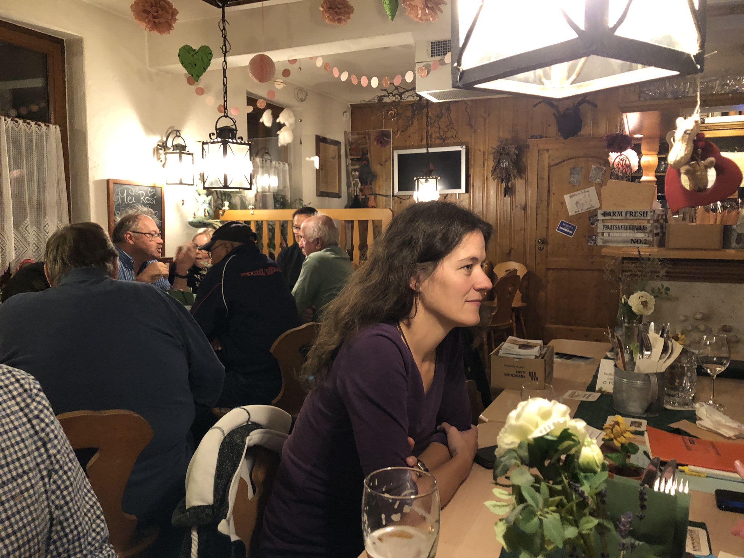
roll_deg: +0.4
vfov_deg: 49.7
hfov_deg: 63.4
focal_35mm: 28
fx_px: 602
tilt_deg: -6.6
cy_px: 279
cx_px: 372
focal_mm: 3.99
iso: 100
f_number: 1.8
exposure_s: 1/6
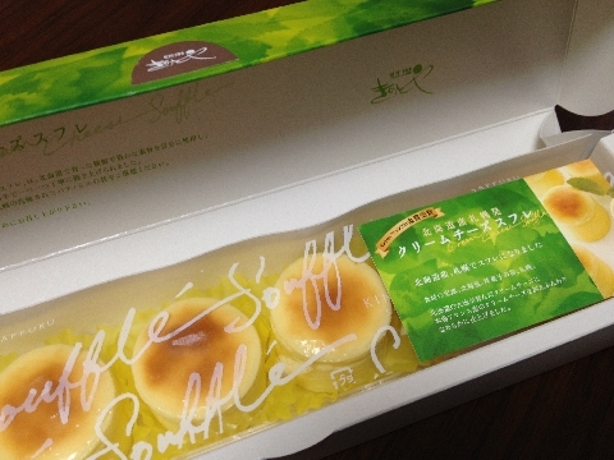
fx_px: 621
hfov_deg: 52.6
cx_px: 307
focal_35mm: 35
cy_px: 230
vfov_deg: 40.7
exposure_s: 1/20
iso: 64
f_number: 2.4
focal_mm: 4.28
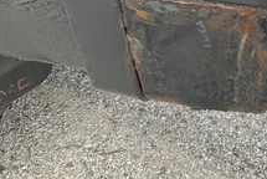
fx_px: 416
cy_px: 39
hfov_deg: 34.7
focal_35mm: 56
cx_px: 206
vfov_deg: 23.9
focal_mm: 3
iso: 25
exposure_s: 1/342
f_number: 1.8
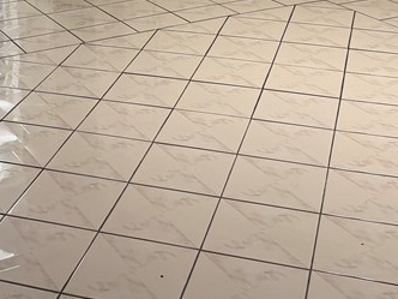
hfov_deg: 25.9
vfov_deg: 18.6
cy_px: -78
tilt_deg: -11.9
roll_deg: +1.4
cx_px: 80
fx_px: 851
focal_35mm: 74
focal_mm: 6.76
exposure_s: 1/60
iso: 200
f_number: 1.78
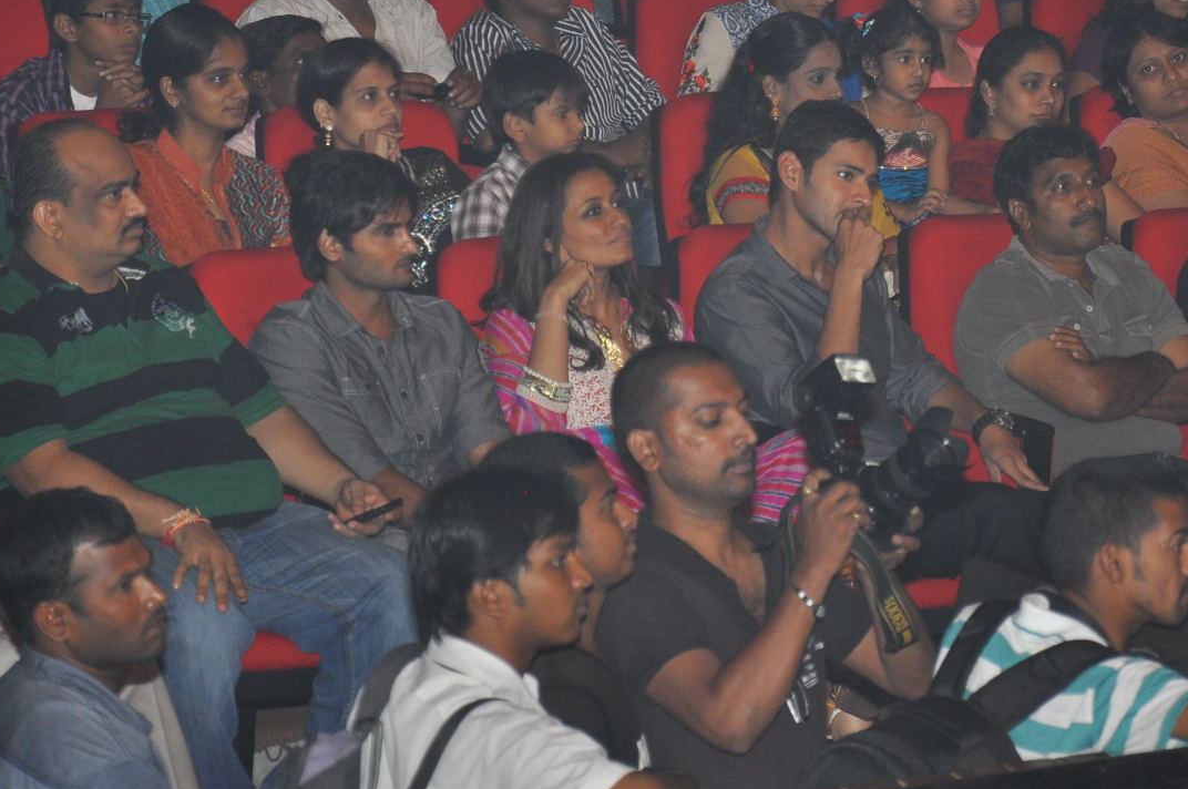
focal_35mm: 206
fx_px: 6790
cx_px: 709
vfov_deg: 6.6
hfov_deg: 10.0
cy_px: 264
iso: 640
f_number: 5.6
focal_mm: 92
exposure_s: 1/80
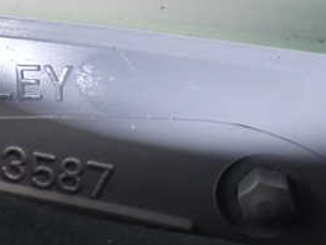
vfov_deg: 21.0
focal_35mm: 70
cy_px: 83
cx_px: 22
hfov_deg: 26.7
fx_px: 660
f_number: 2.3
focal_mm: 5.4
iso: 800
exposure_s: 1/50
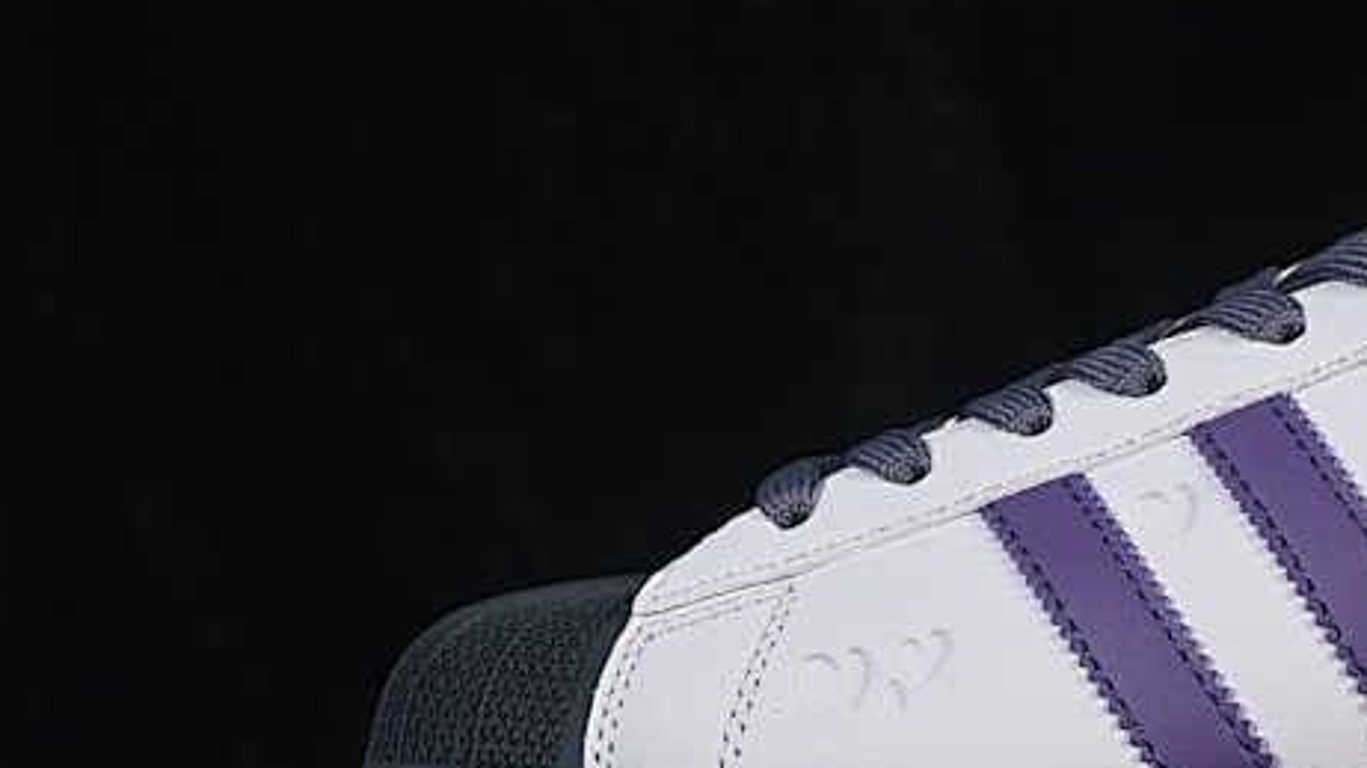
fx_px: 6668
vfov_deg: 6.6
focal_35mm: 184
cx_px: 1441
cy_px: 338
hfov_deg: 11.6
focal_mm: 50
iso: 160
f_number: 8
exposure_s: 1/80
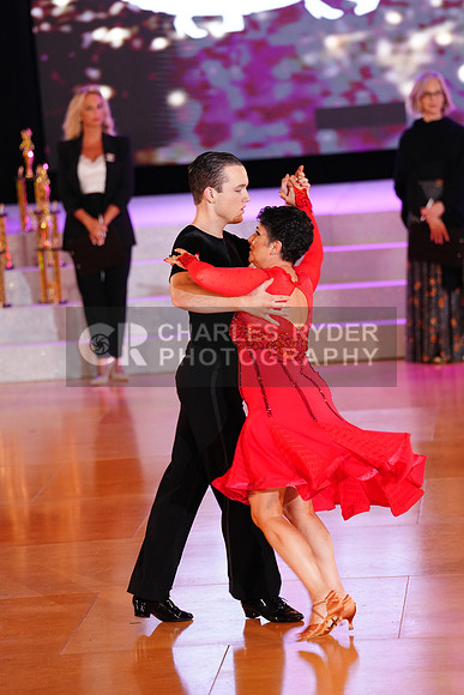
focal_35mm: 188
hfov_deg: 7.3
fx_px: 3632
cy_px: 348
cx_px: 232
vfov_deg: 10.9
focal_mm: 188
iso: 2000
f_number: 3.5
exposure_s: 1/160
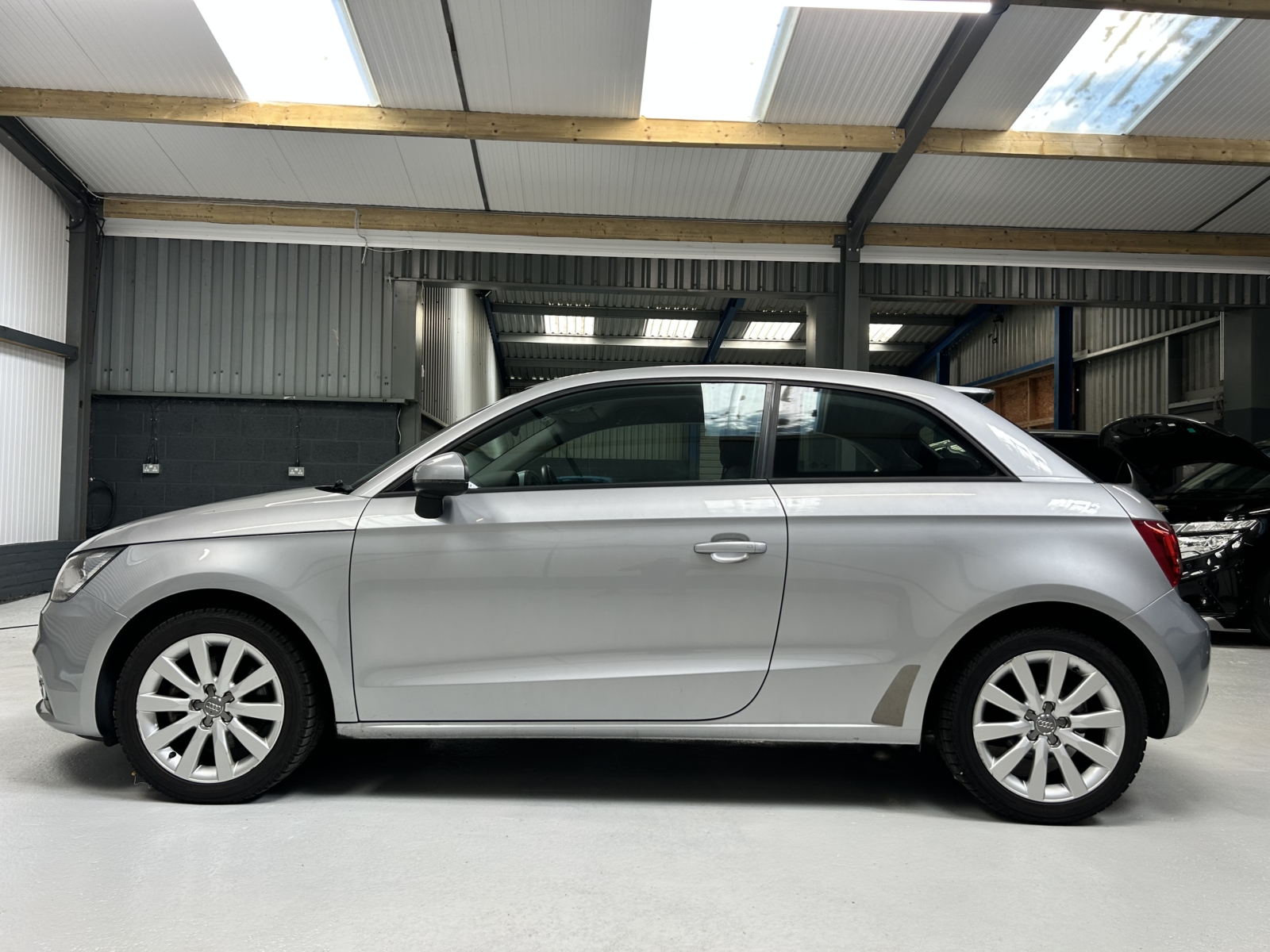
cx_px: 635
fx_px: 954
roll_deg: -0.3
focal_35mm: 26
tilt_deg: +1.2
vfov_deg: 53.1
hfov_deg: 67.3
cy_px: 476
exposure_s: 1/100
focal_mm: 5.7
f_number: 1.5
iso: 40
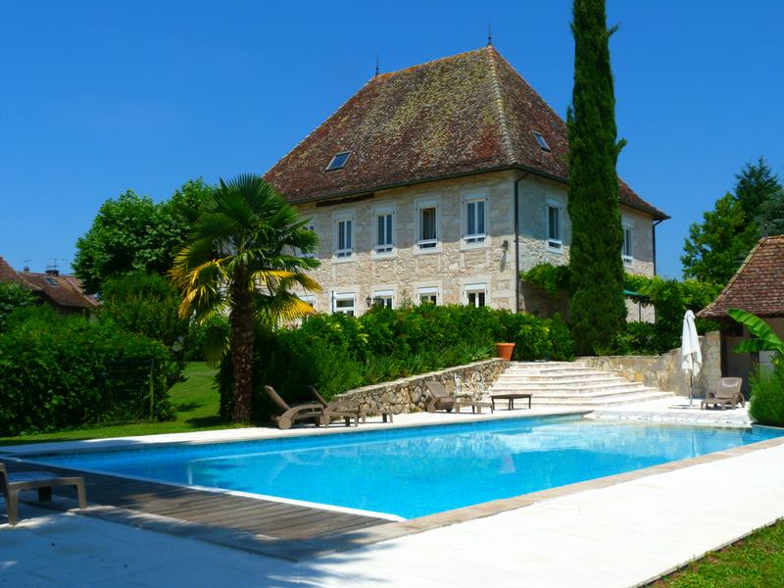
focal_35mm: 37
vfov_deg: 38.7
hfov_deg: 50.1
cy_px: 294
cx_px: 392
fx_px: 838
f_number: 5.6
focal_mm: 6.7
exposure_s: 1/320
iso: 80
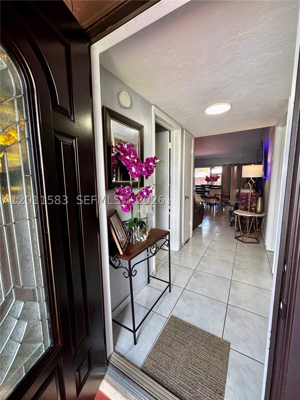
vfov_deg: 102.1
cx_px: 150
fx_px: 162
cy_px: 200
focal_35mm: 14
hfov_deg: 85.7
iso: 160
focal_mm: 2.22
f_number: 2.2
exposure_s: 1/120
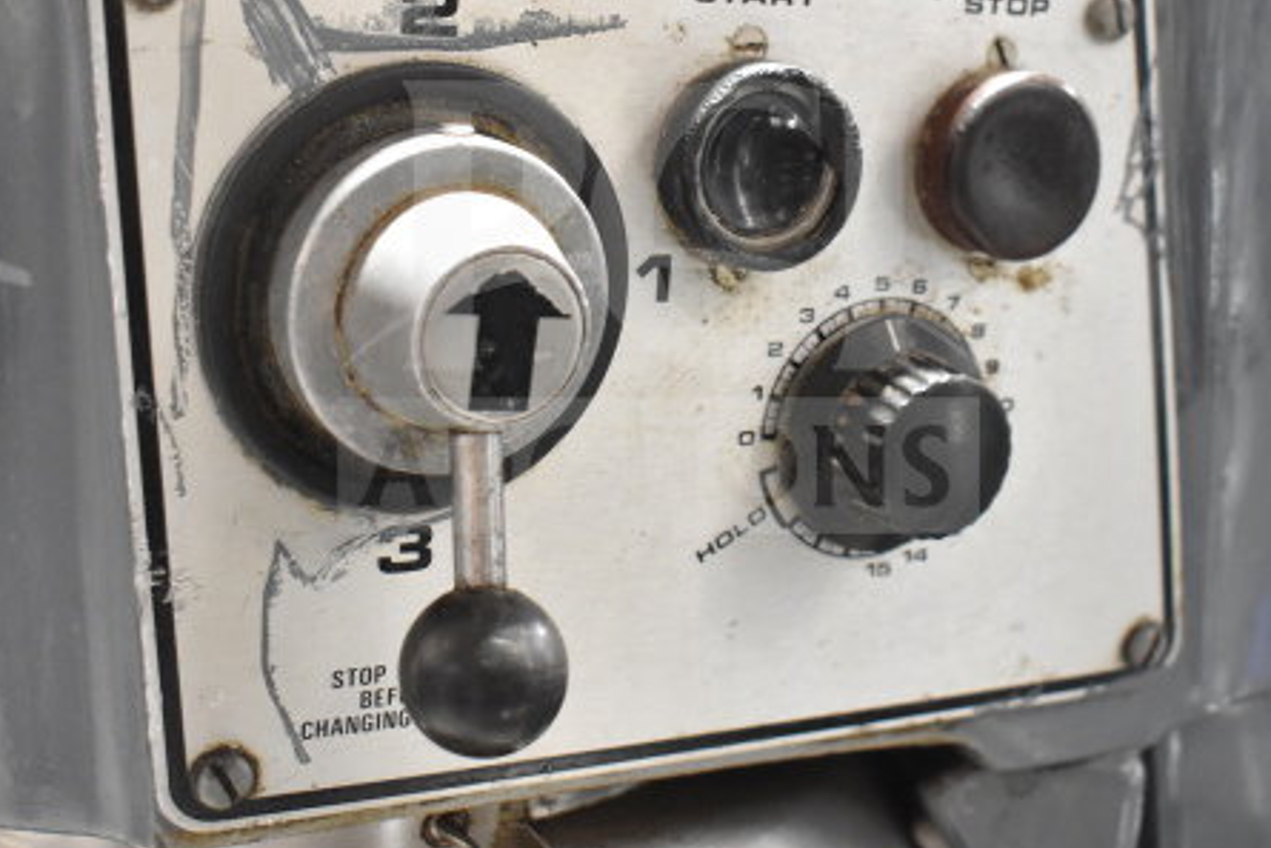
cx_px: 657
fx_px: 2108
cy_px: 307
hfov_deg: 33.6
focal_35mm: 60
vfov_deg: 22.7
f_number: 4.2
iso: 3200
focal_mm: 29
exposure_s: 1/50
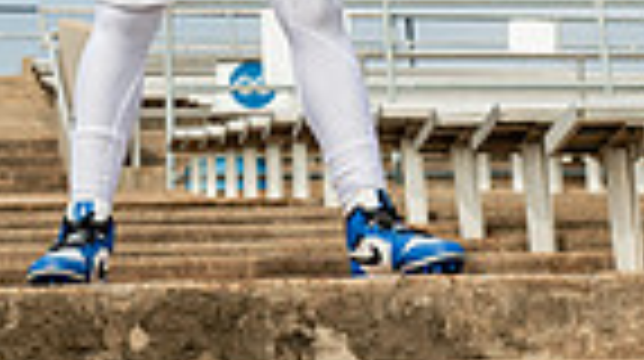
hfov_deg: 14.8
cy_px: -504
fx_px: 2473
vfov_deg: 7.7
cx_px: 302
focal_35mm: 145
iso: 125
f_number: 7.1
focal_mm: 44
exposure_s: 1/320
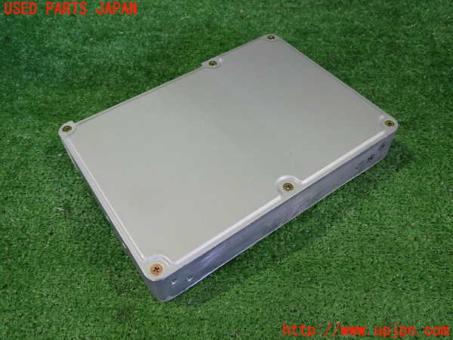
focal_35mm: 30
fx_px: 393
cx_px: 226
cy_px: 170
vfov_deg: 46.8
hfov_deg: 60.0
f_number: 2.3
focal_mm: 5.4
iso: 320
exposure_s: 1/30
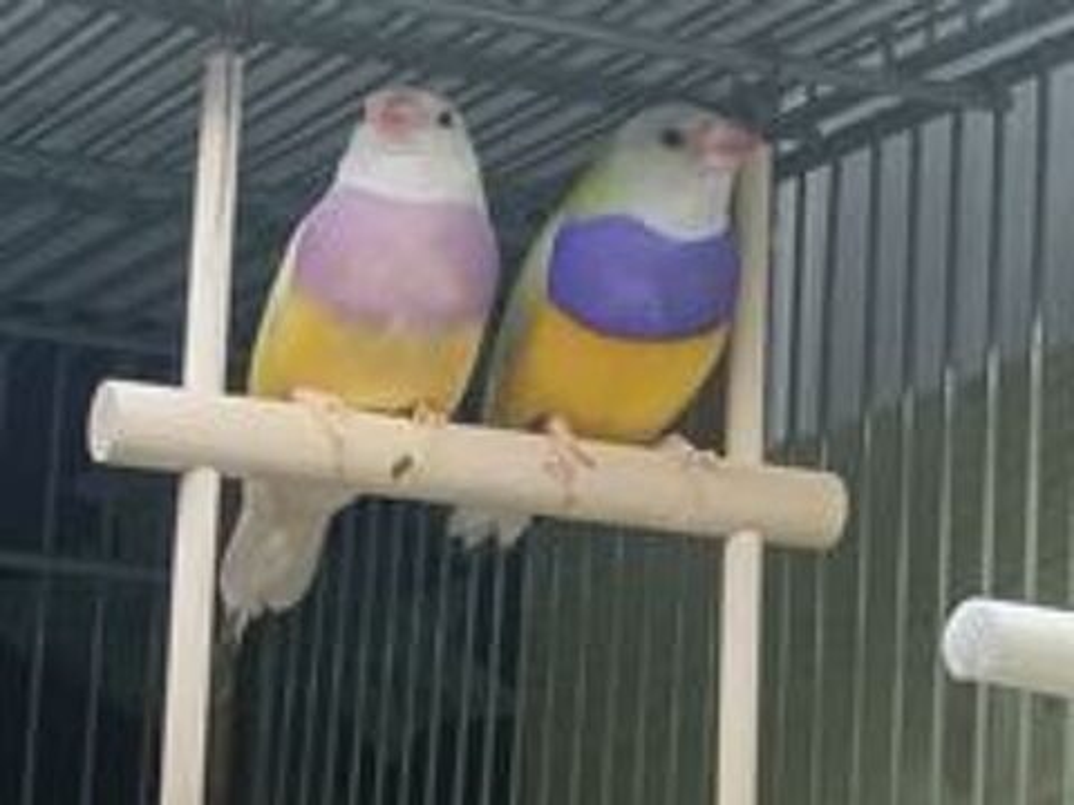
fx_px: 4251
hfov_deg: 14.4
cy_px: 402
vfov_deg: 10.8
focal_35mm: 137
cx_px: 537
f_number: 1.9
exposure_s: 1/50
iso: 428
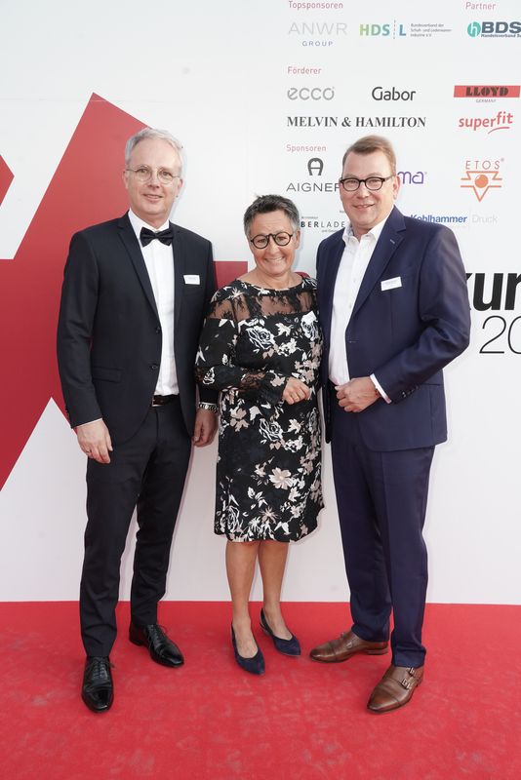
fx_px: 694
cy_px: 390
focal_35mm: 32
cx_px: 260
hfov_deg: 41.1
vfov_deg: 58.7
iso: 1600
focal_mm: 32
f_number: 9
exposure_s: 1/250
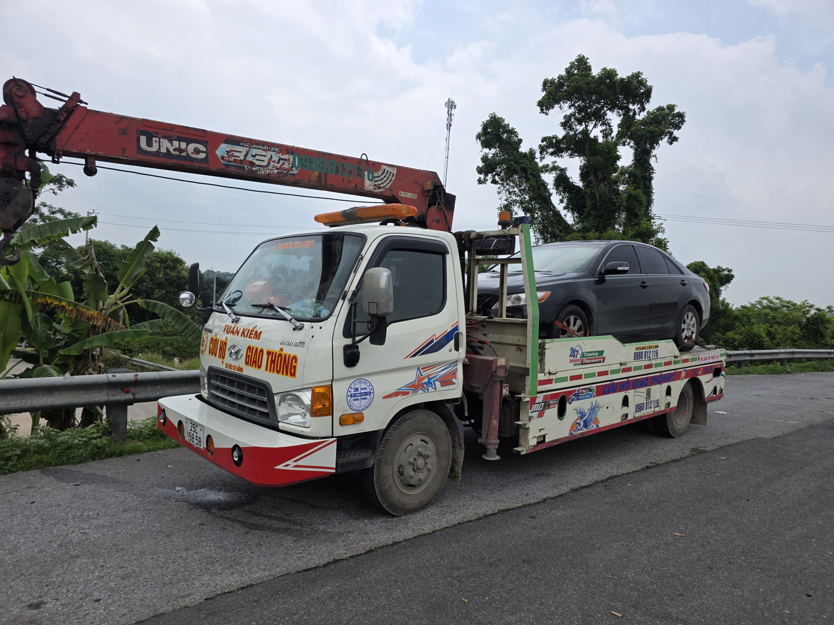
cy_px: 312
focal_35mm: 23
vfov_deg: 58.9
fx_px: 554
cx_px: 417
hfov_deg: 73.9
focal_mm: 6.3
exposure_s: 1/5017
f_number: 1.7
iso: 80
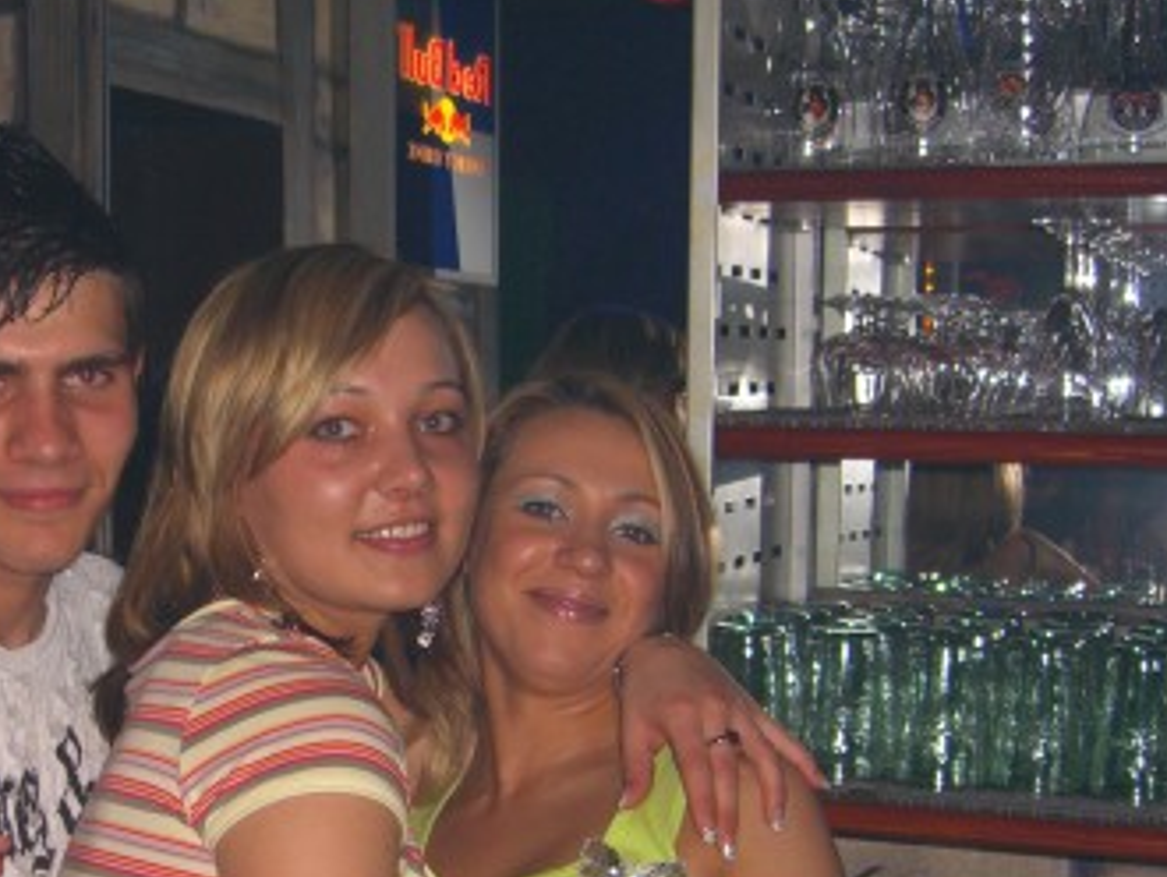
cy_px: 661
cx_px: 279
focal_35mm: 69
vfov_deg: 21.2
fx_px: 2328
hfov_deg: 27.7
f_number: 2.8
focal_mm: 7.9
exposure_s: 1/60
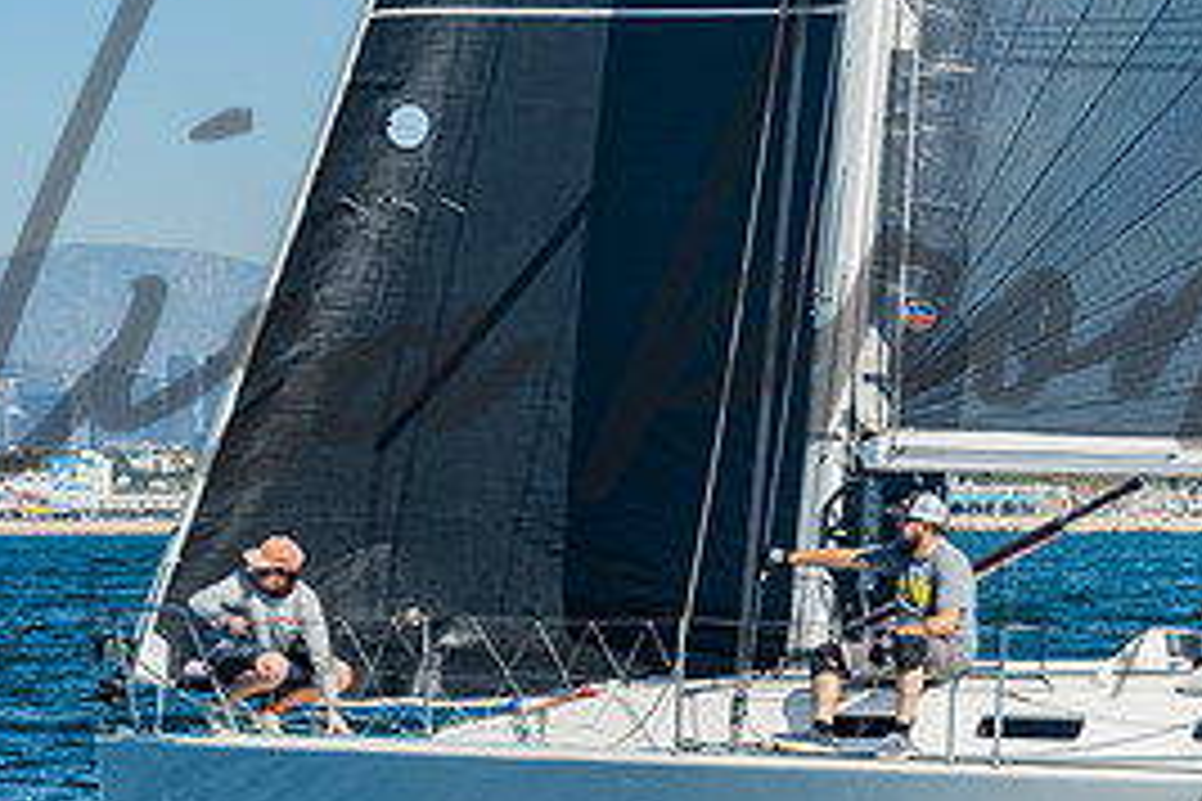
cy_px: 408
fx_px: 7445
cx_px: 1038
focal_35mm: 223
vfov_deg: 6.2
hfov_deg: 9.2
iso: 400
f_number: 10
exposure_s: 1/320
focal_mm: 89
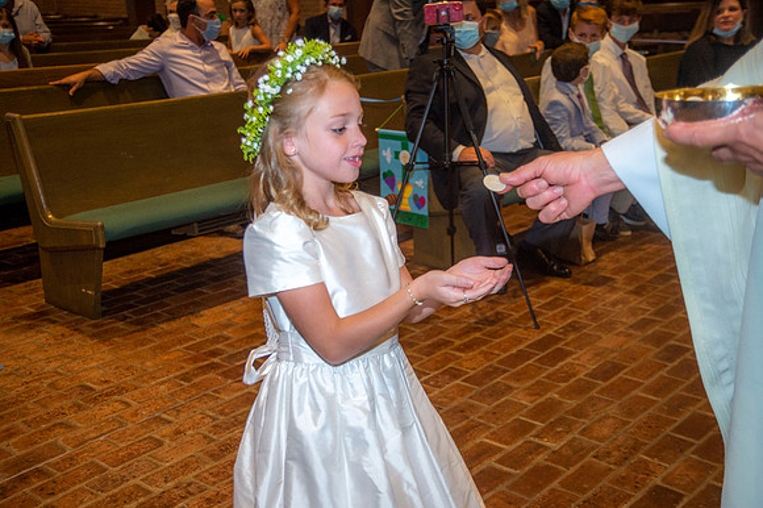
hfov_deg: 41.1
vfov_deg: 28.0
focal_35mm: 48
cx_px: 382
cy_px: 254
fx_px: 1017
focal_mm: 48
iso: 1600
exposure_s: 1/200
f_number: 5.6
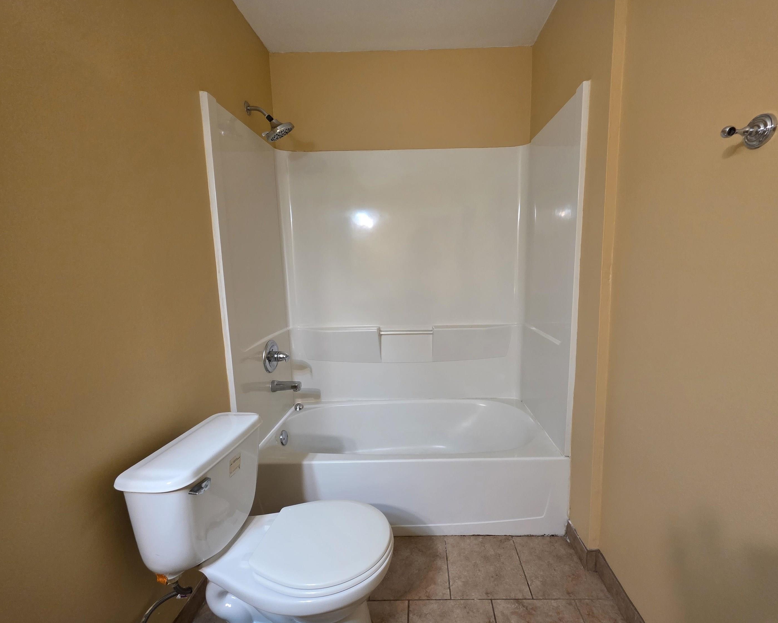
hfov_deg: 100.6
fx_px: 322
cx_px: 415
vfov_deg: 88.0
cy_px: 319
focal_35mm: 14
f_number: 1.9
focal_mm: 2.2
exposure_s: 1/60
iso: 320
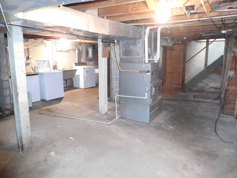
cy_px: 89
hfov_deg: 69.4
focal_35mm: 25
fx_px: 171
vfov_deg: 54.9
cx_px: 118
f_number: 3.4
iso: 1600
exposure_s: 1/8
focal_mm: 4.5
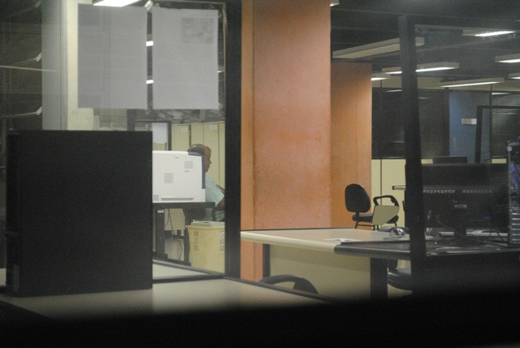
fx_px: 1193
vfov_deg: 16.6
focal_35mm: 82
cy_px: 174
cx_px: 260
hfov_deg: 24.6
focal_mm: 55
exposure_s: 1/25
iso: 1600
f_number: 5.6
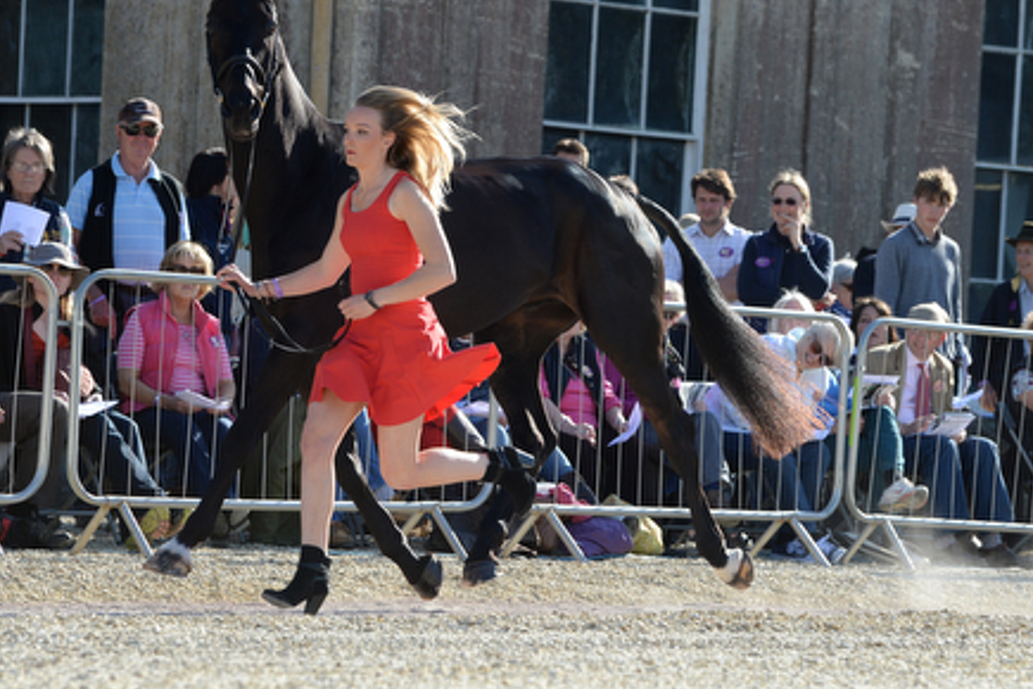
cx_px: 576
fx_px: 6140
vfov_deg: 6.4
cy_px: 302
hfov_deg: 9.6
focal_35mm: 214
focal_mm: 155
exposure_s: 1/1600
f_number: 5.6
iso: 800
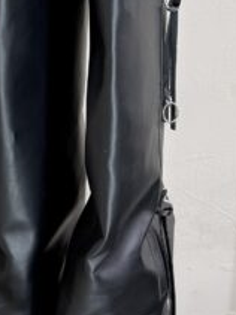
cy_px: -110
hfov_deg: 14.5
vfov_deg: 19.6
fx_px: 828
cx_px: -167
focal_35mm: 91
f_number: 1.78
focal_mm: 6.76
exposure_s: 1/100
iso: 64
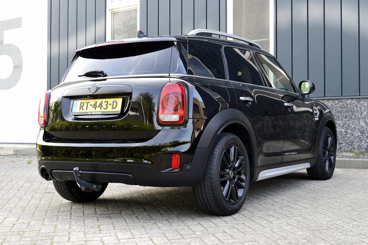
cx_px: 184
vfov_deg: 26.4
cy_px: 122
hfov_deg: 38.9
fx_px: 521
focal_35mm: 51
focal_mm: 34
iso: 400
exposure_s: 1/80
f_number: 8
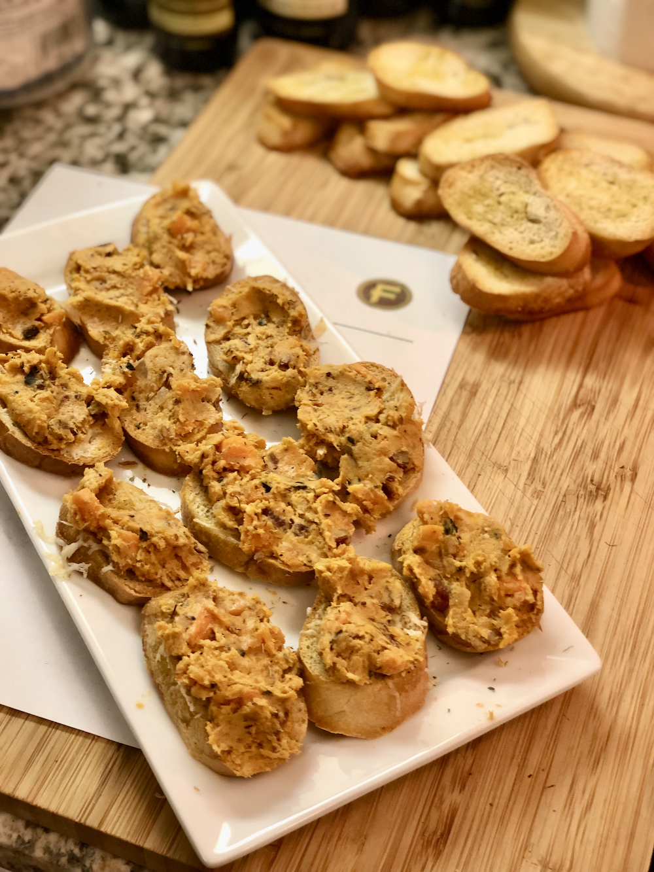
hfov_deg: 28.0
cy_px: 436
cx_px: 327
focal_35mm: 52
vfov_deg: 36.8
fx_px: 1310
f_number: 2.4
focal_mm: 6
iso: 100
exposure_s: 1/40
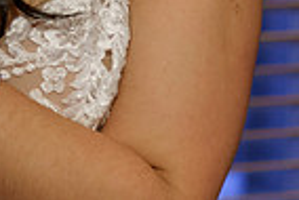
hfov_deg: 12.5
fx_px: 1289
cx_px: -169
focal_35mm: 155
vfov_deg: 8.4
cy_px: -204
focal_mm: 35
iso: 2000
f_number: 2
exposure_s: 1/320
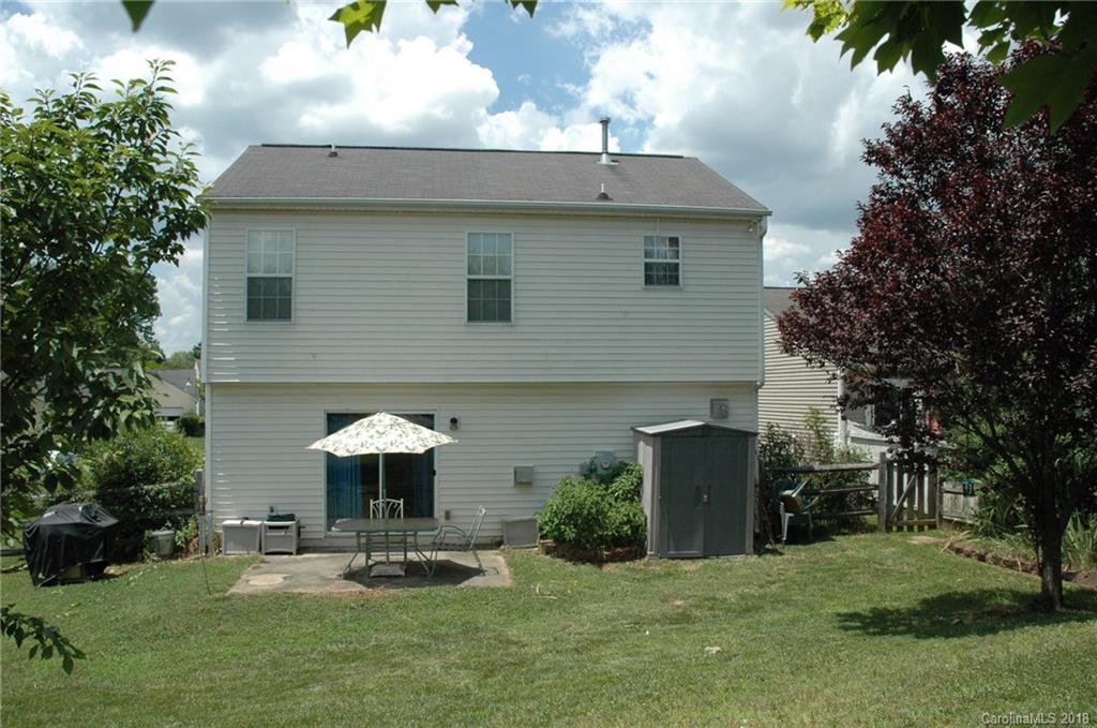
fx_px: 821
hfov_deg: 67.5
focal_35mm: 27
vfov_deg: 47.8
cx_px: 548
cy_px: 364
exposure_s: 1/500
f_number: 11
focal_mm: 18
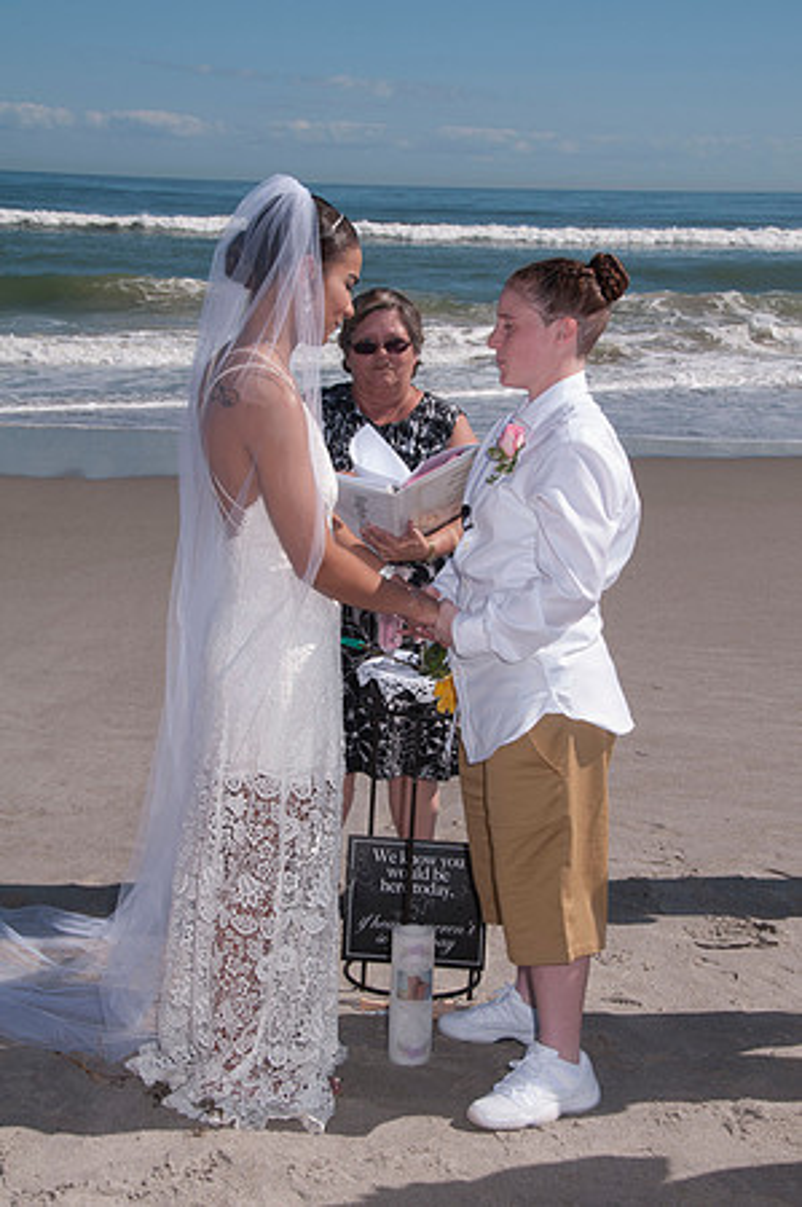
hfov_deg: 25.0
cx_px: 401
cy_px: 604
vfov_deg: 36.9
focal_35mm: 54
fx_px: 1809
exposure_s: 1/250
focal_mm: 36
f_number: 13
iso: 100
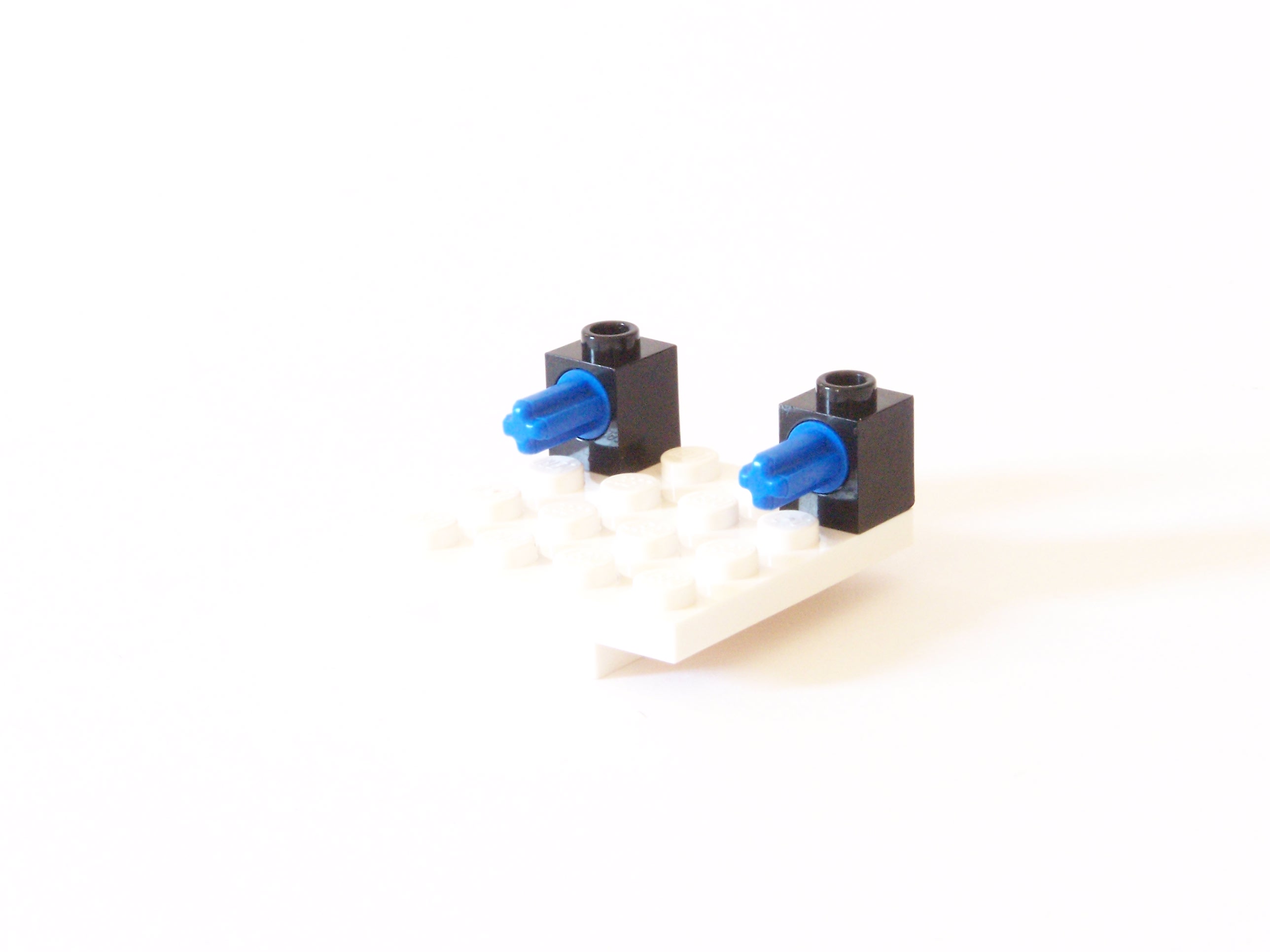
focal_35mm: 128
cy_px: 476
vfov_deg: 11.6
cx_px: 635
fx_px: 4696
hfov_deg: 15.4
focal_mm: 21.2
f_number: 8
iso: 400
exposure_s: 1/10
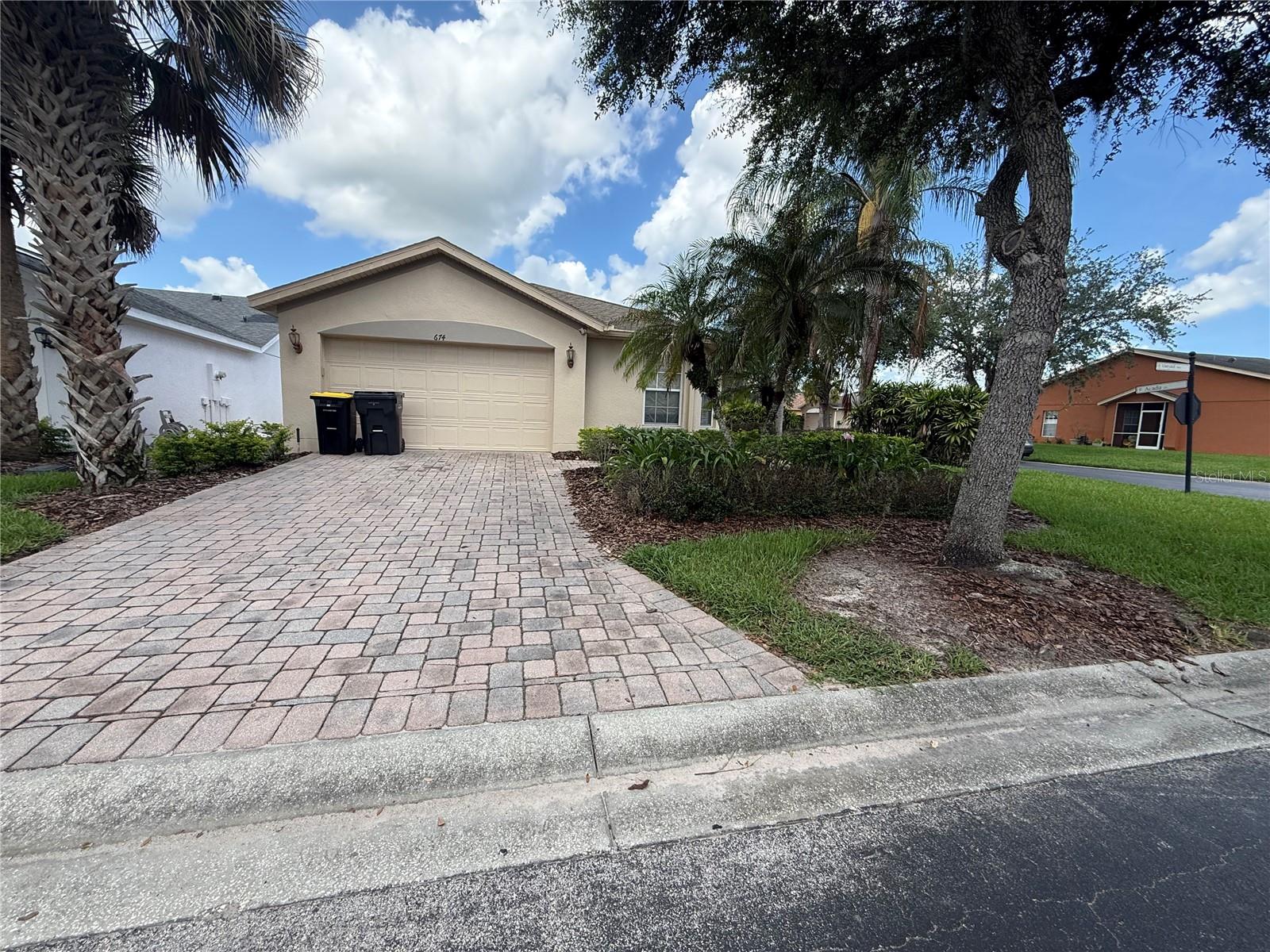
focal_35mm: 14
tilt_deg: -6.7
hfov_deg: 102.1
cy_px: 476
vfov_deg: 85.7
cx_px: 635
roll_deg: -2.2
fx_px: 514
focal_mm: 2.22
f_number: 2.2
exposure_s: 1/770
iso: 64
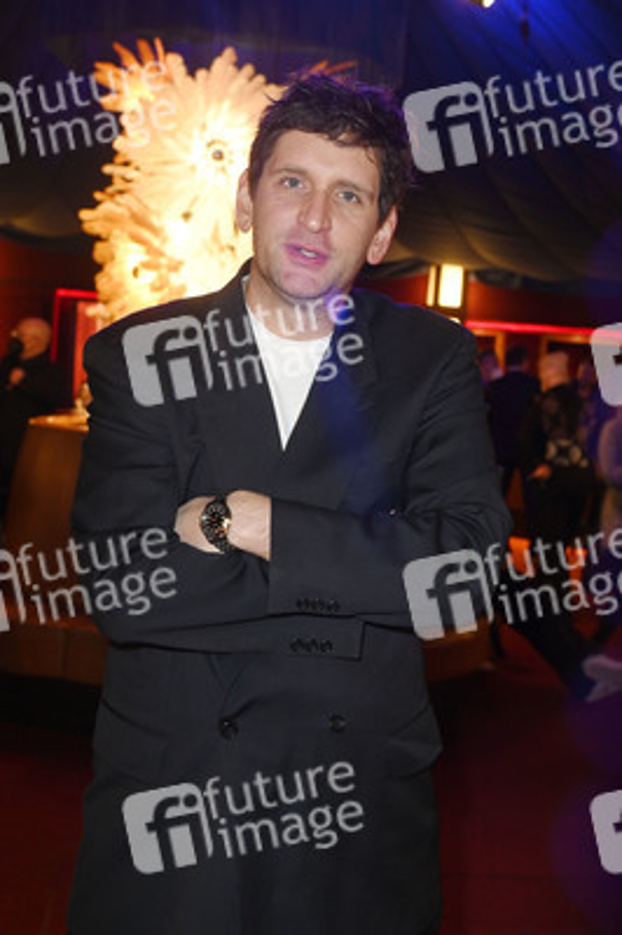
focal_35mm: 52
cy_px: 468
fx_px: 1350
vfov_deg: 38.2
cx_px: 311
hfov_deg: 25.9
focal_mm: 52
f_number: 5.6
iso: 1000
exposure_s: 1/25
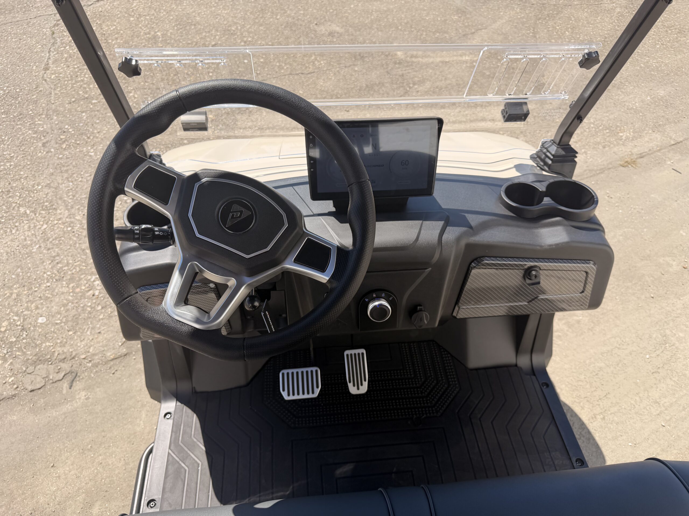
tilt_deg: -48.1
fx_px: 478
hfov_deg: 71.6
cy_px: 258
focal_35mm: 24
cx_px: 344
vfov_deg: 56.8
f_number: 1.78
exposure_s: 1/2907
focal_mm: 6.76
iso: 80
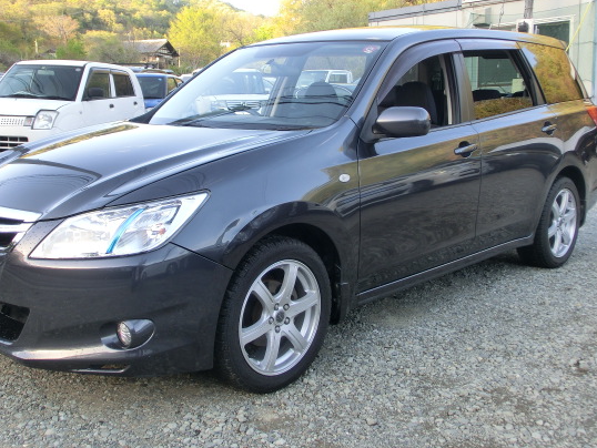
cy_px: 208
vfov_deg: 32.9
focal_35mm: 44
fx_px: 759
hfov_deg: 42.9
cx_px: 266
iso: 100
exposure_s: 1/60
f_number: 3.9
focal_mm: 6.61
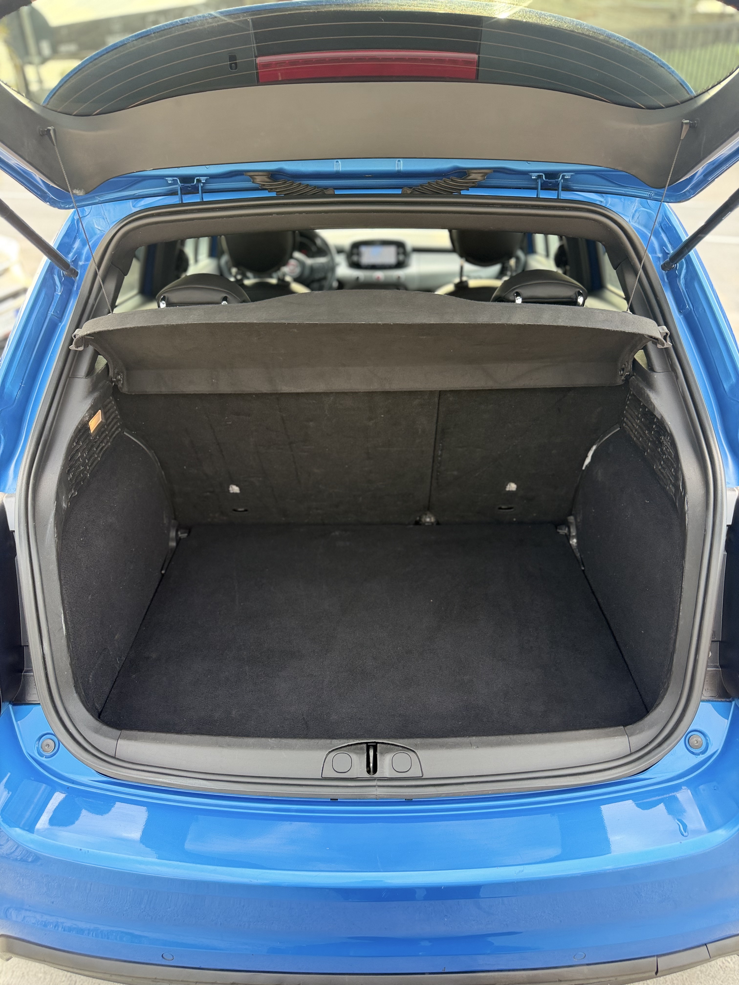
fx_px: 683
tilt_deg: -29.6
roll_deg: +1.8
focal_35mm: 24
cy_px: 492
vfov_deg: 71.6
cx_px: 370
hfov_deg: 56.8
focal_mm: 6.76
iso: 125
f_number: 1.78
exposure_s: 1/100
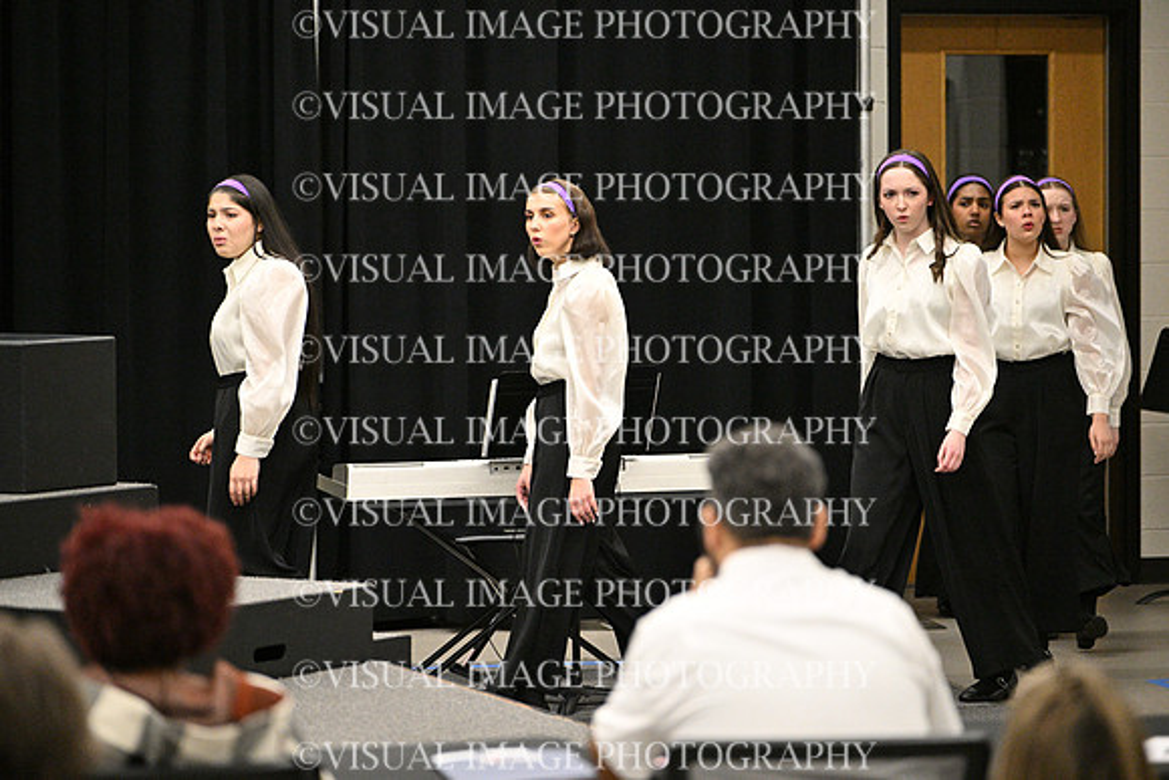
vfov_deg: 9.2
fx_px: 4872
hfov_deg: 13.7
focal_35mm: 150
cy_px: 390
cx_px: 584
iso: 6400
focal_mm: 150
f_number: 2.8
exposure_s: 1/640
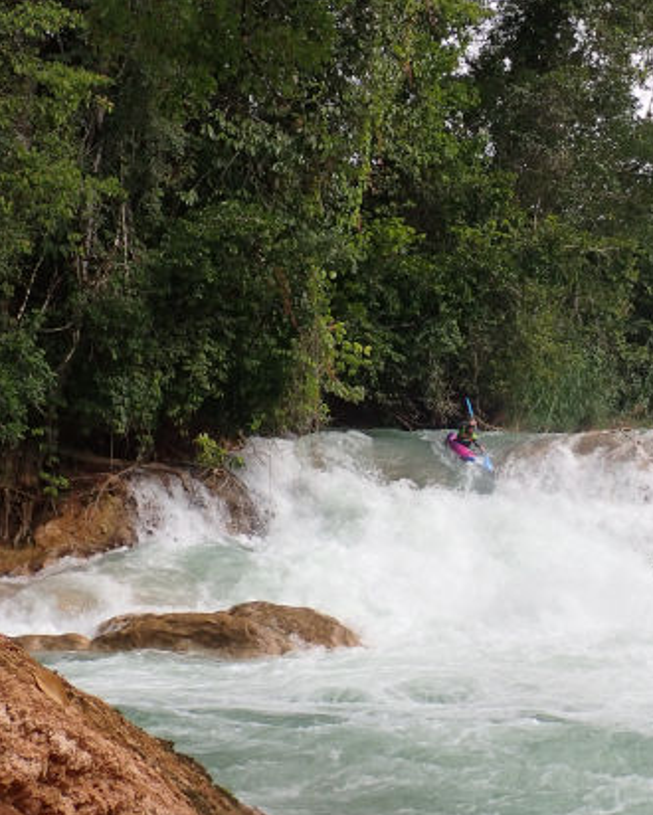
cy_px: 492
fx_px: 1545
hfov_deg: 23.7
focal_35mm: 64
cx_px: 455
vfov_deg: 29.5
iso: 200
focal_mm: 6.37
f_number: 3.5
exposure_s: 1/1000
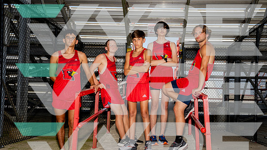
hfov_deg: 41.3
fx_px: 354
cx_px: 140
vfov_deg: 23.9
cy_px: 89
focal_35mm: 50
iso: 250
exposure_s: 1/250
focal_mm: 45
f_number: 8
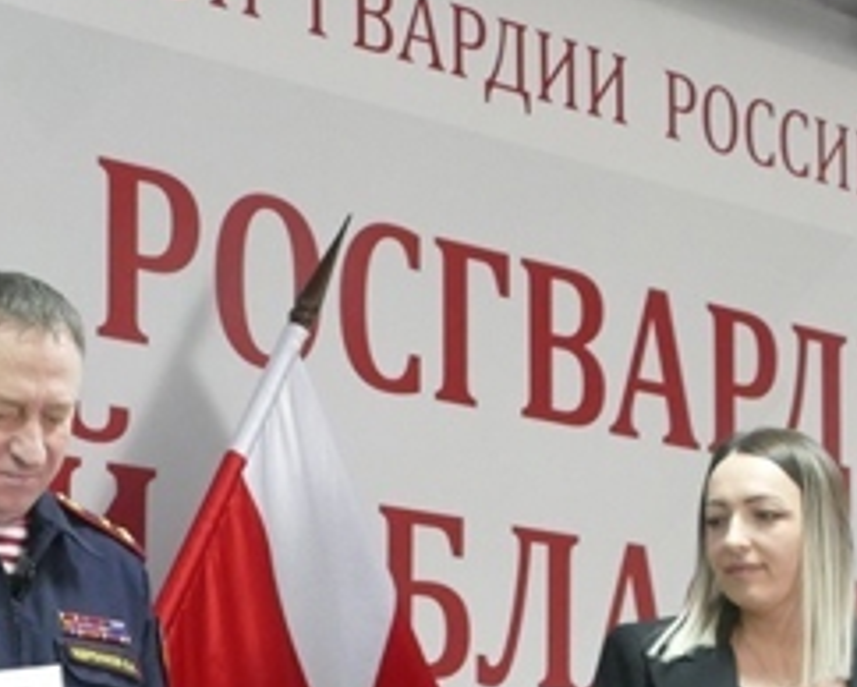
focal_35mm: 122
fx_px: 3097
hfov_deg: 15.7
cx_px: 315
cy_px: 737
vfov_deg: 12.5
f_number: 3.2
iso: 1600
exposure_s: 1/60
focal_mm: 15.26
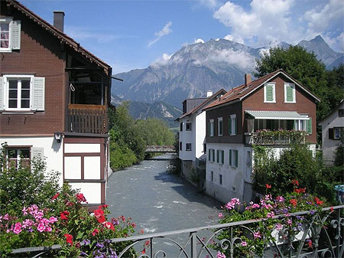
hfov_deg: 52.7
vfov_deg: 40.7
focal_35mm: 35
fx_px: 348
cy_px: 129
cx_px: 172
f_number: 5.7
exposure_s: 1/234
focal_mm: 5.7
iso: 50
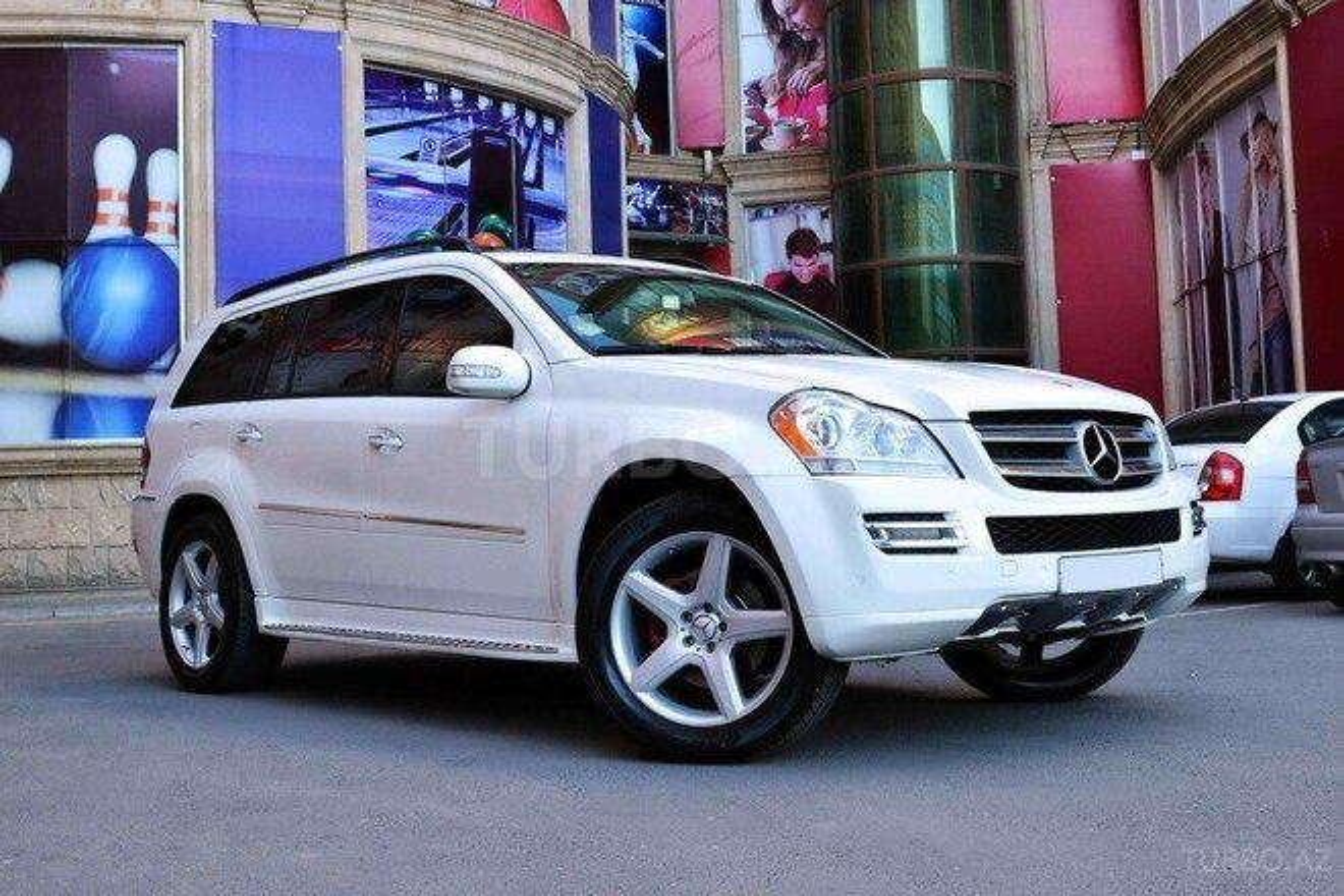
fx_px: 1120
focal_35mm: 30
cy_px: 448
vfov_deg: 43.6
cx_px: 672
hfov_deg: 61.9
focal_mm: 20
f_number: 6.3
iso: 800
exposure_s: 1/160
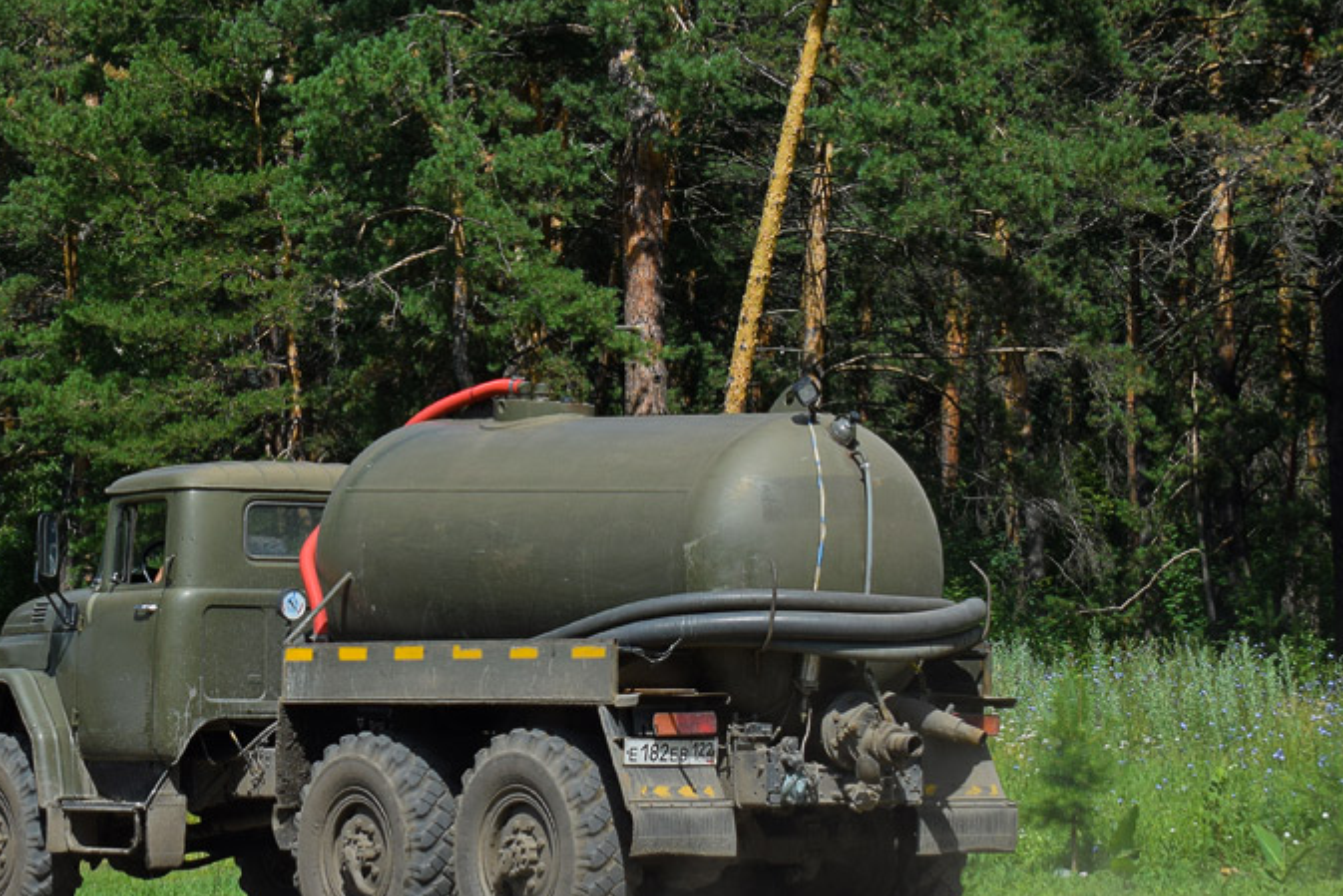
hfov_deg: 19.0
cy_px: 409
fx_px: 3992
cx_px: 389
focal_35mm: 107
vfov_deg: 12.8
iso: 200
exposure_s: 1/1000
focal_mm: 40
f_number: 6.3
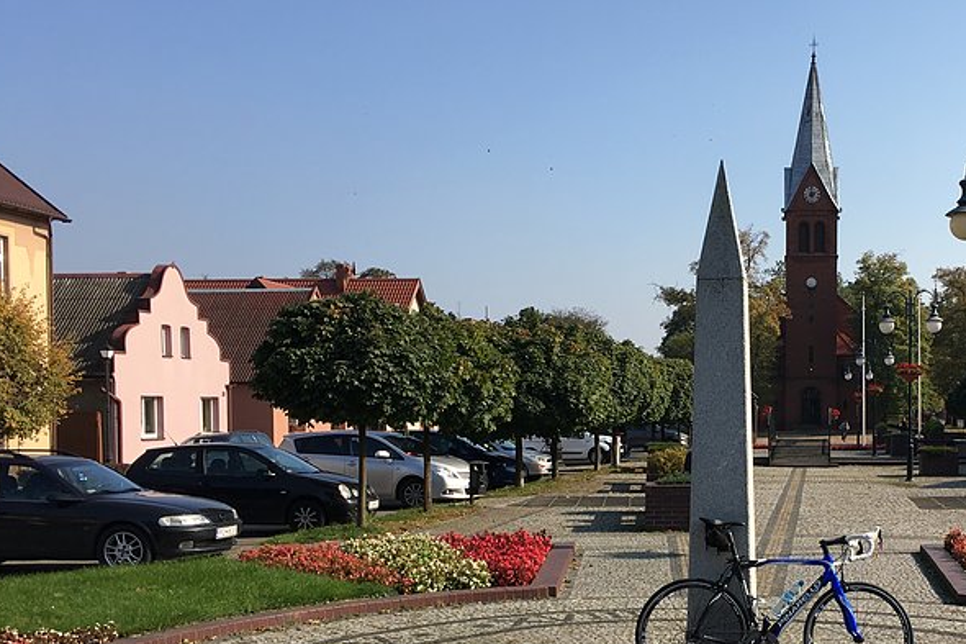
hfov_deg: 41.6
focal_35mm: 46
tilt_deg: -2.1
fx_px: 1234
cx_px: 715
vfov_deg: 28.9
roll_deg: -0.3
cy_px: 458
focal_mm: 4.15
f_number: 2.2
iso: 25
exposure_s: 1/1326
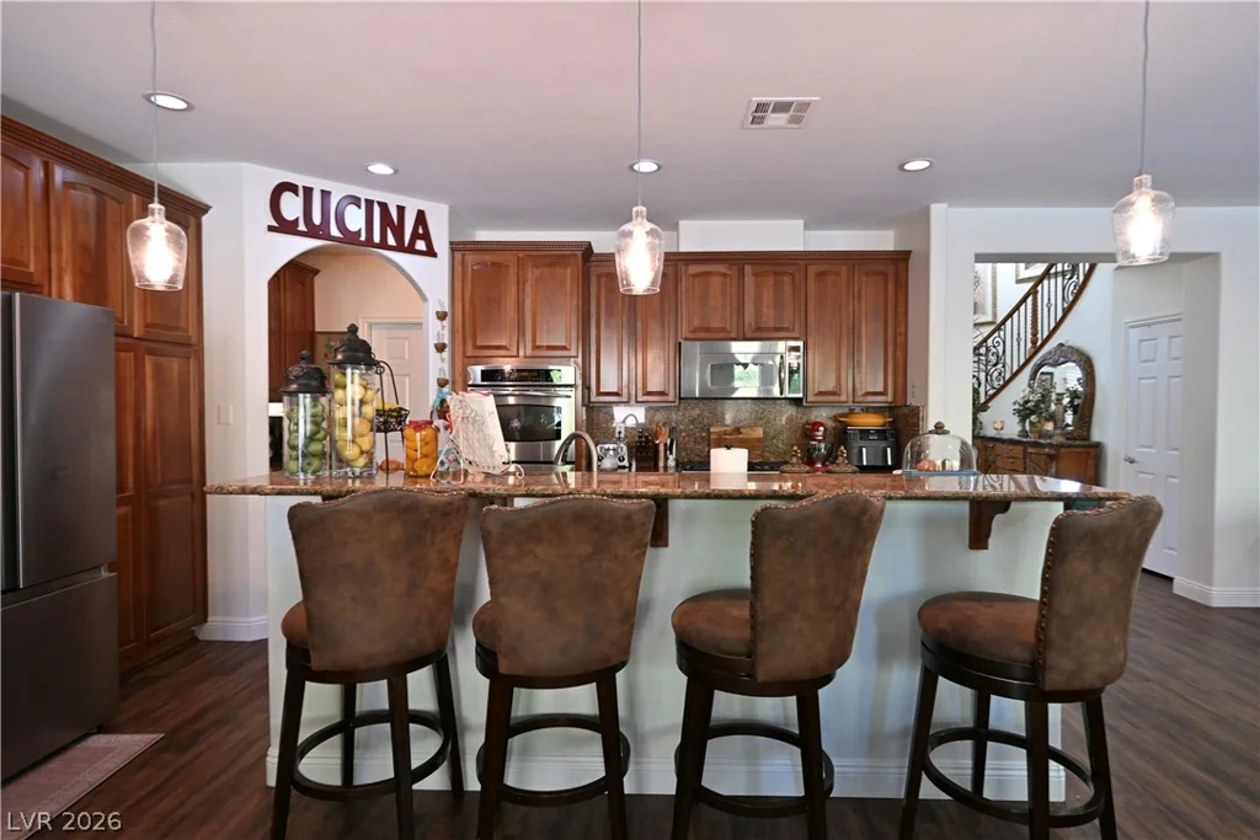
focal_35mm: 18
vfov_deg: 66.0
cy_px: 420
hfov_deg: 88.4
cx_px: 630
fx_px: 648
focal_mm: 18.5
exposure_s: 1/30
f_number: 5.6
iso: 800
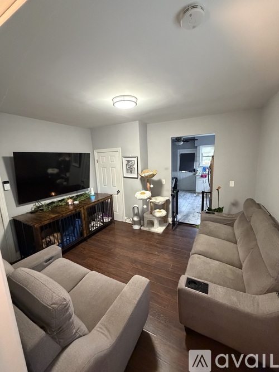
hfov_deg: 85.7
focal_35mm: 14
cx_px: 140
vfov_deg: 102.1
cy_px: 186
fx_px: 150
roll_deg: +2.2
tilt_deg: -10.6
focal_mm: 2.22
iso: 1000
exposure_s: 1/60
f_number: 2.2
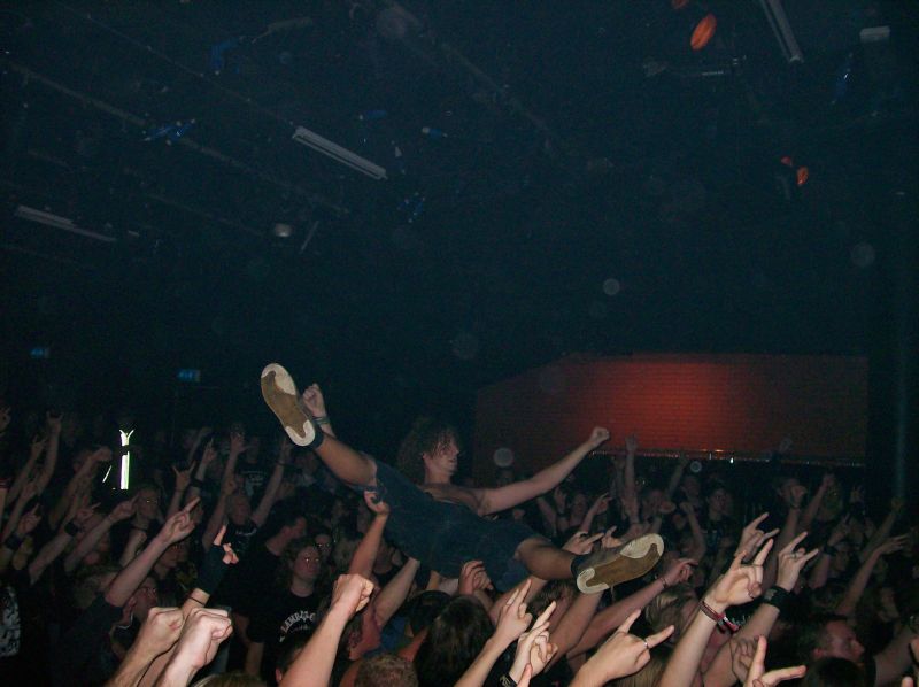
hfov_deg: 51.4
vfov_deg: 39.6
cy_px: 344
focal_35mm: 36
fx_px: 955
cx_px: 460
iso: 140
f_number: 2.7
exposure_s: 1/64
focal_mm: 6
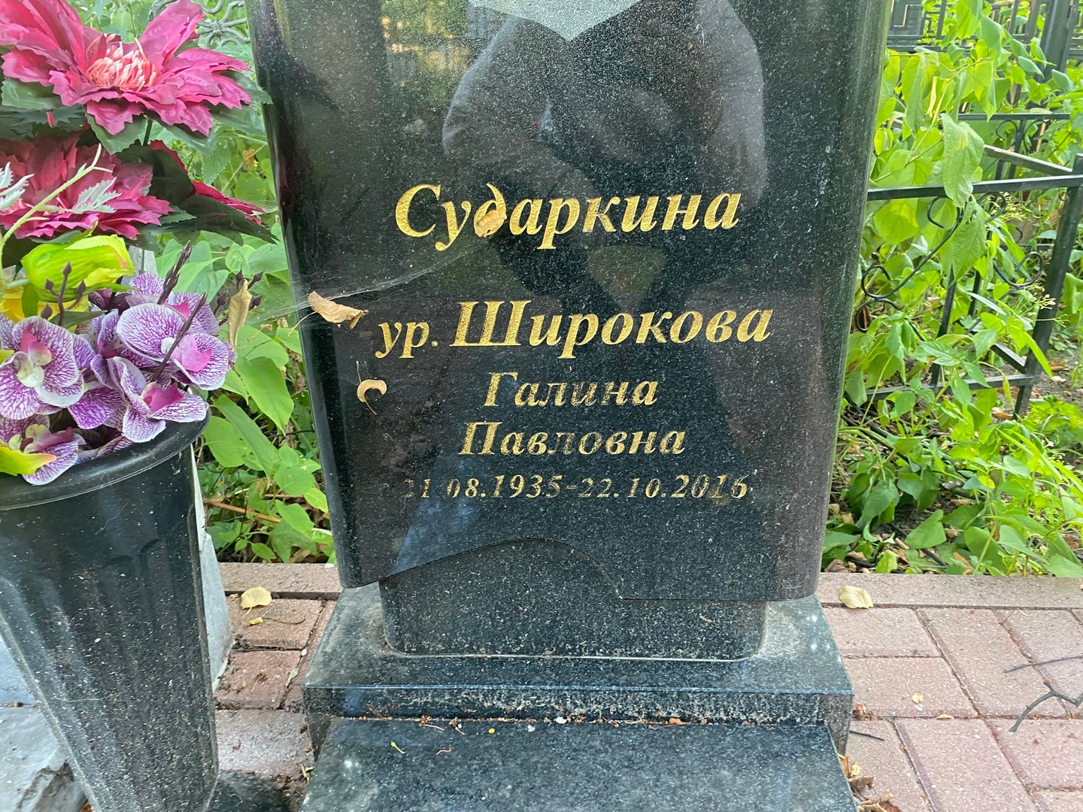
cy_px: 406
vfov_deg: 53.1
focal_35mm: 26
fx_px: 813
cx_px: 542
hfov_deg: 67.3
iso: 200
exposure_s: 1/60
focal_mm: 4.25
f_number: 1.8
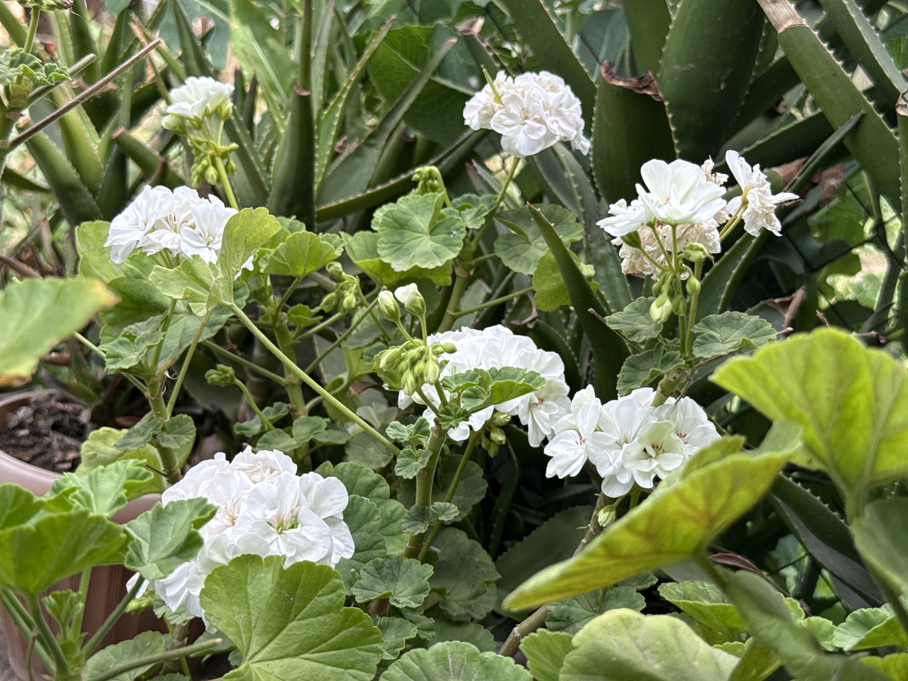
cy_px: 340
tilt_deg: -10.5
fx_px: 1259
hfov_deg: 39.7
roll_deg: -8.9
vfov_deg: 30.3
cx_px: 454
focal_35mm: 48
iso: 64
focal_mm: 6.76
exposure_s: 1/794
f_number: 1.78
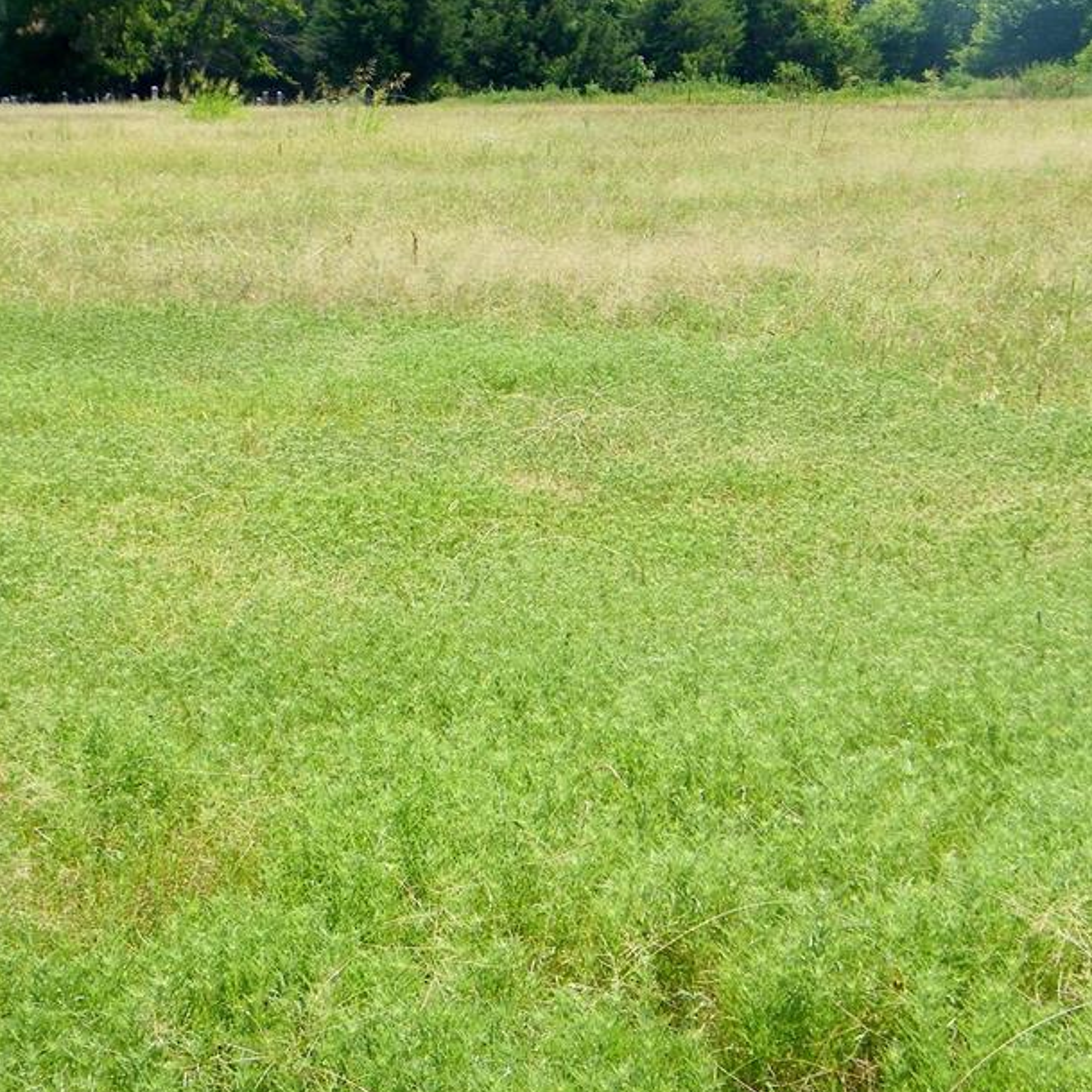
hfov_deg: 17.2
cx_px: 585
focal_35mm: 101
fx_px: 3605
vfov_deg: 17.2
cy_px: 427
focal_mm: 12.2
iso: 80
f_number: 4.3
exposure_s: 1/500
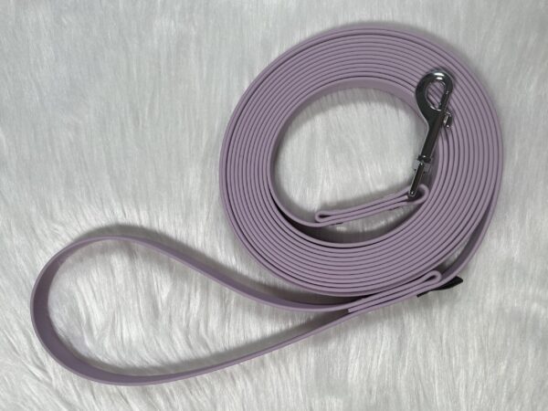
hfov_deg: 67.3
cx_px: 274
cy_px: 206
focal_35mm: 26
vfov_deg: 53.1
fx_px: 412
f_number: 1.6
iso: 50
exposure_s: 1/397
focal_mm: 5.1
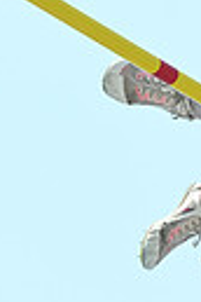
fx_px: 2646
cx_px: 661
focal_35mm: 316
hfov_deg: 4.2
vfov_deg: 6.5
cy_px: 210
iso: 640
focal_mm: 70
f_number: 5.6
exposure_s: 1/2500
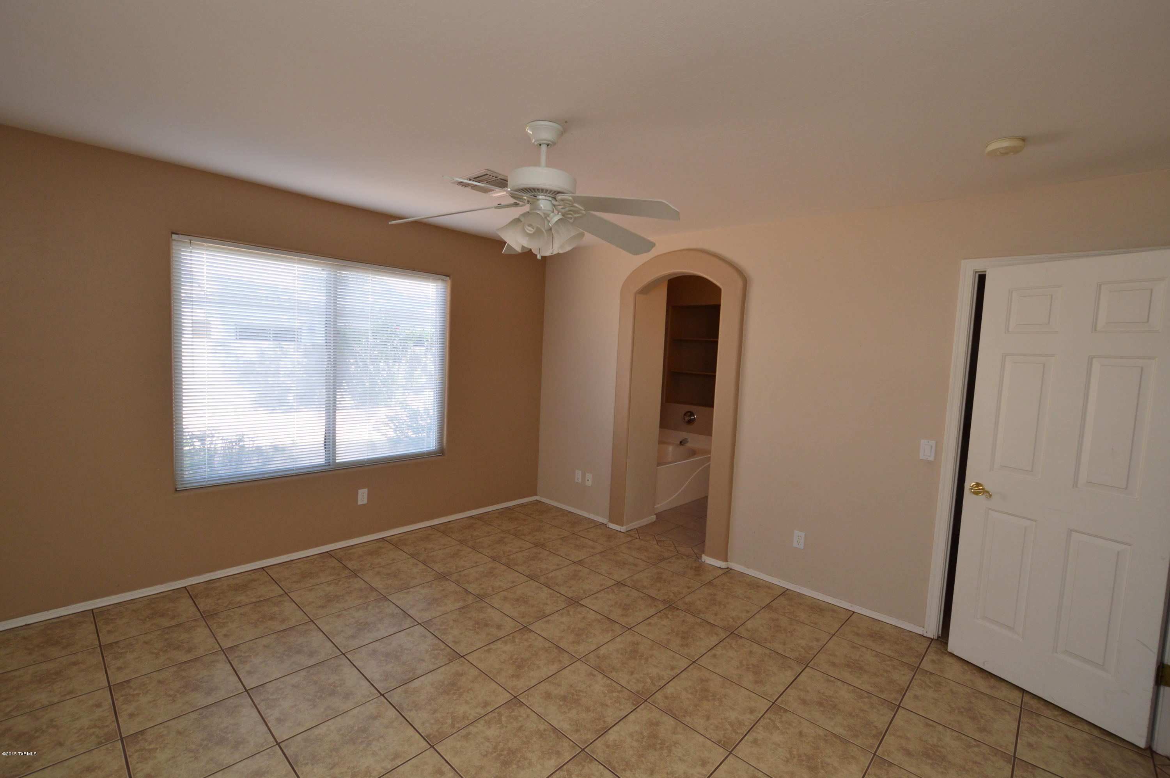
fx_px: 487
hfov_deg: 100.4
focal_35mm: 15
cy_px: 389
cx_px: 585
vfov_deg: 77.2
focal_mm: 10
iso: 400
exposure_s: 1/100
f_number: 5
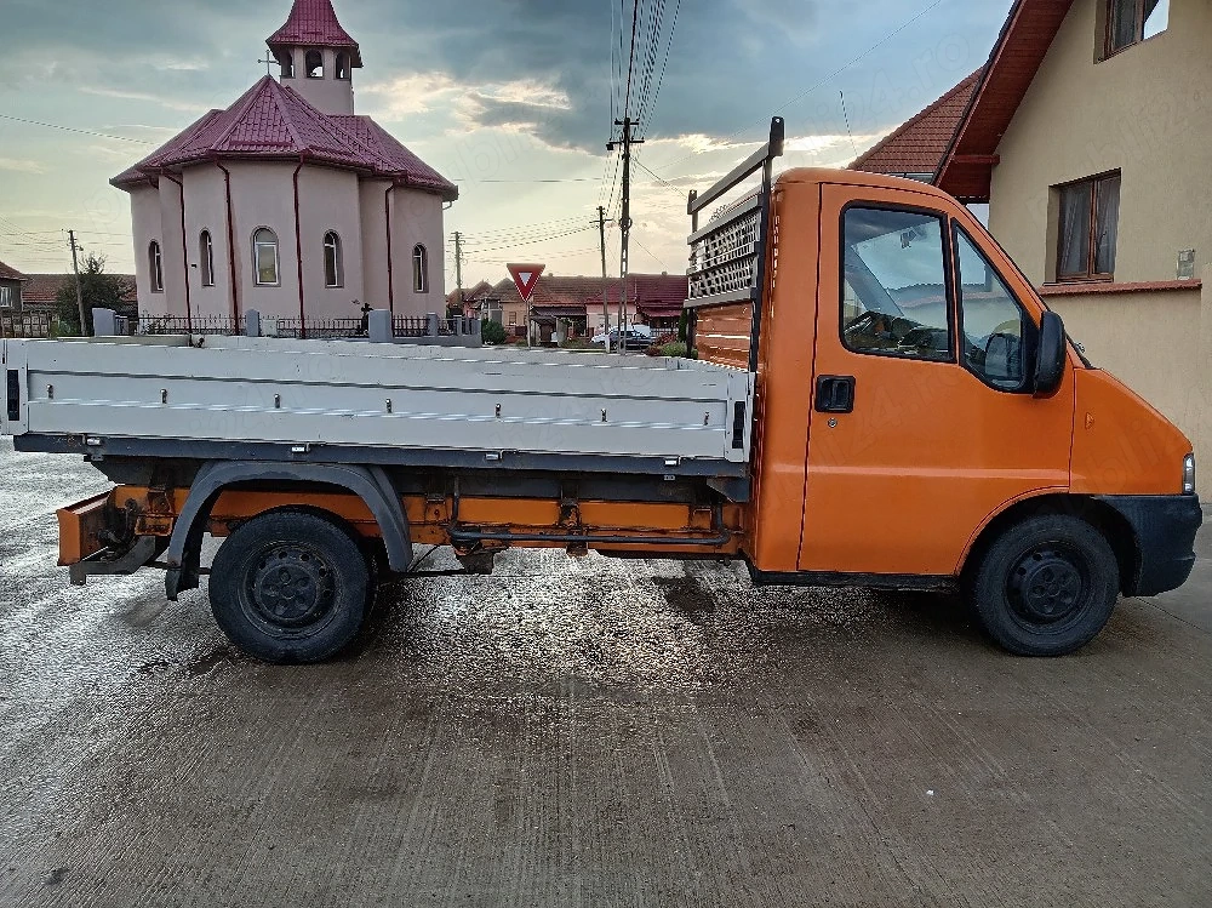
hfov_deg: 65.3
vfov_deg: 51.3
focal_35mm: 27
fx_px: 945
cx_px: 606
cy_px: 454
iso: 162
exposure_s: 1/100
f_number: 1.8
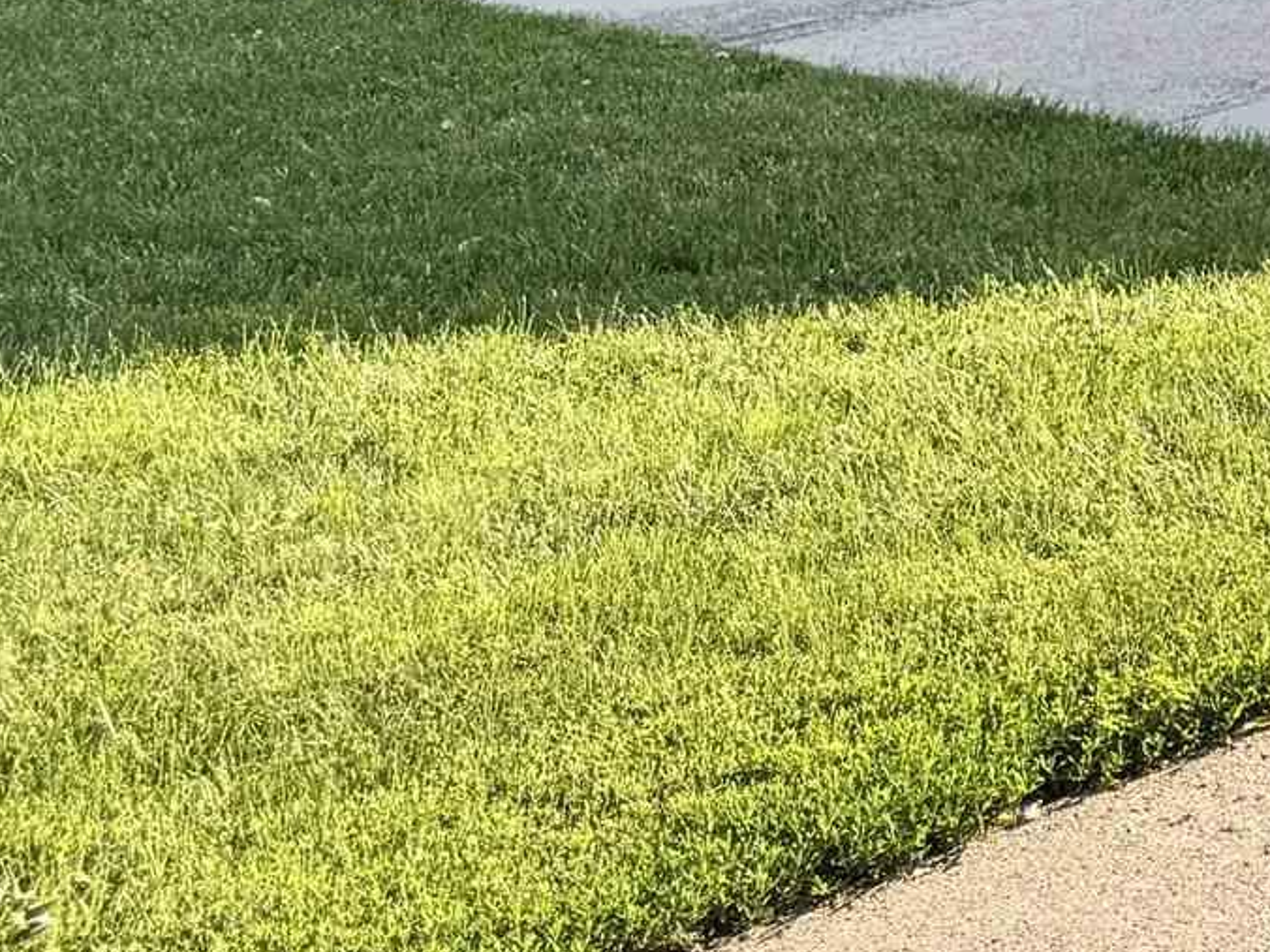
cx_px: 2856
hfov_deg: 13.9
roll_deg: +0.4
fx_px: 3999
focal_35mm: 109
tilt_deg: +3.4
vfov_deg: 11.8
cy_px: -1078
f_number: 1.78
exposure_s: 1/2331
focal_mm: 6.76
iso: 80
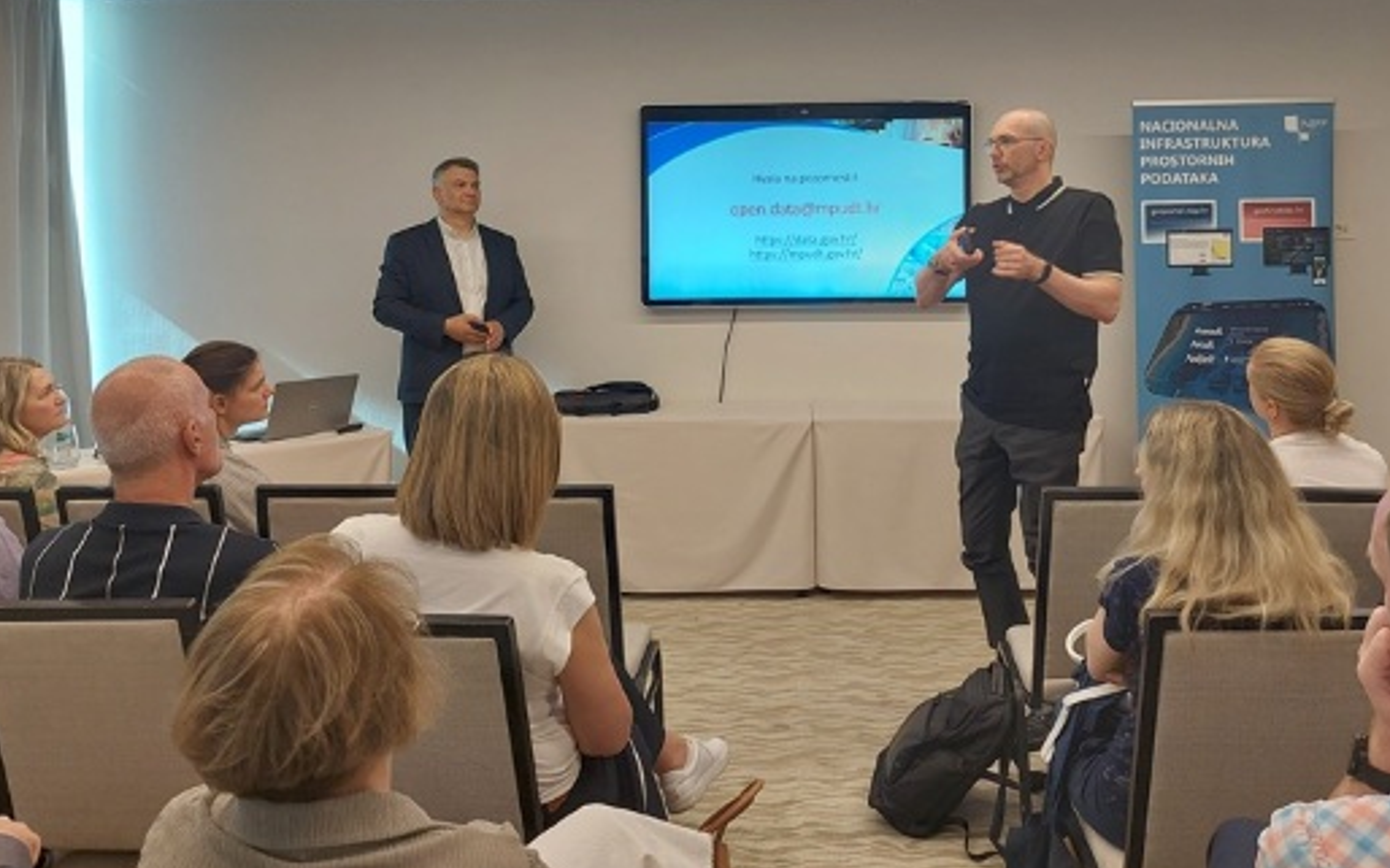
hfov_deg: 58.0
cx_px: 765
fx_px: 1250
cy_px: 249
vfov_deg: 37.6
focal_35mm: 33
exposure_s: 1/50
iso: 80
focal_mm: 5.23
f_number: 1.8
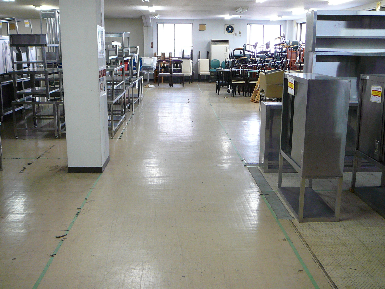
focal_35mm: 37
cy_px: 137
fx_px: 411
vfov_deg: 38.7
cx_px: 202
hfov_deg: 50.1
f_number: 2.8
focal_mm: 5.2
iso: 200
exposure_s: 1/25
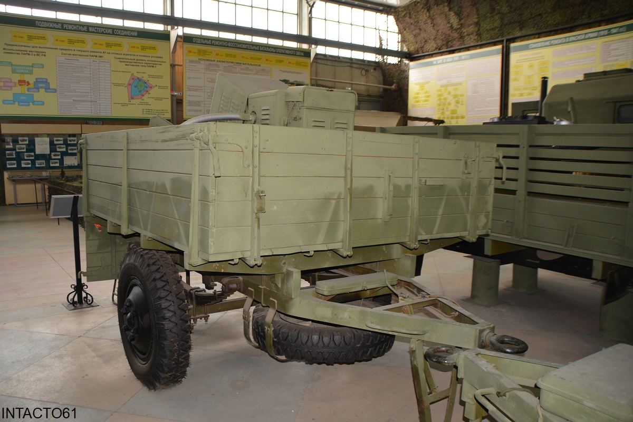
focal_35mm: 27
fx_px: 475
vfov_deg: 47.9
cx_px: 316
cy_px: 211
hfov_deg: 67.4
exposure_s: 1/60
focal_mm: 18
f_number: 3.5
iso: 400
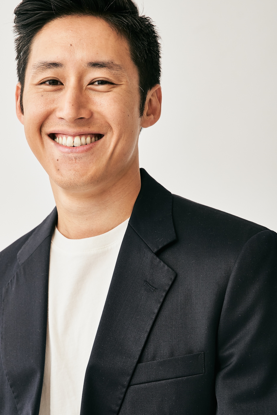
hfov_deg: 13.7
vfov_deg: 20.4
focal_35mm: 100
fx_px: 1154
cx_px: 93
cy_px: 236
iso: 640
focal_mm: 70
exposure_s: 1/200
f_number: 6.3
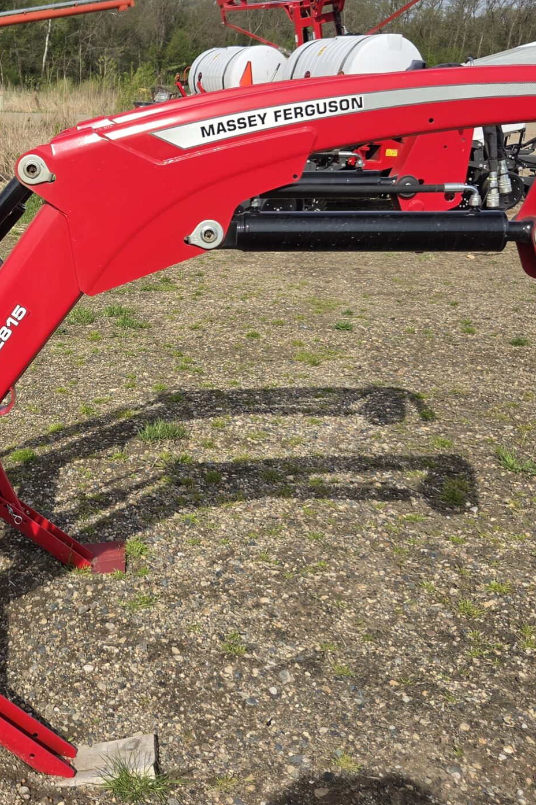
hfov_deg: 29.3
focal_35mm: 44
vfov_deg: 44.2
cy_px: 317
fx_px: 983
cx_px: 59
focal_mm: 5.4
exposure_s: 1/4186
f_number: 1.8
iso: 80
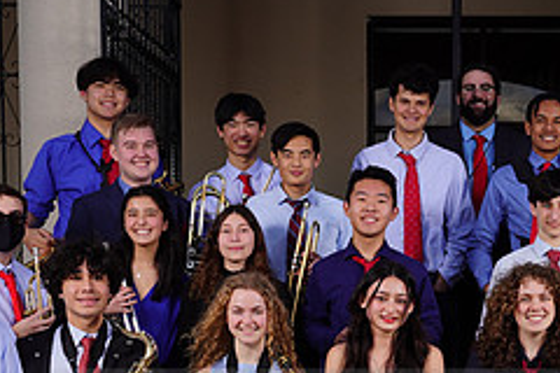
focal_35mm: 87
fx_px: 1353
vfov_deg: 15.3
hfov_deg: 23.1
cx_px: 443
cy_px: 400
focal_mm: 36
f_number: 8
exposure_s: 1/200
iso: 100
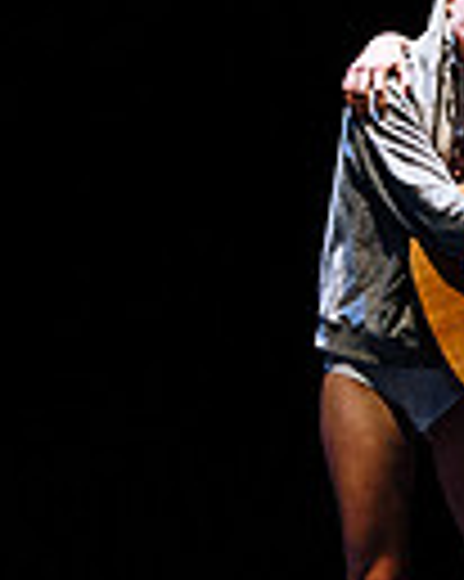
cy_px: 561
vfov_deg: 4.3
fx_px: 7717
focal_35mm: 449
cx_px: 1268
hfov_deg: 3.4
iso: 1600
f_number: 2.8
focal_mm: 95
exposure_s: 1/60
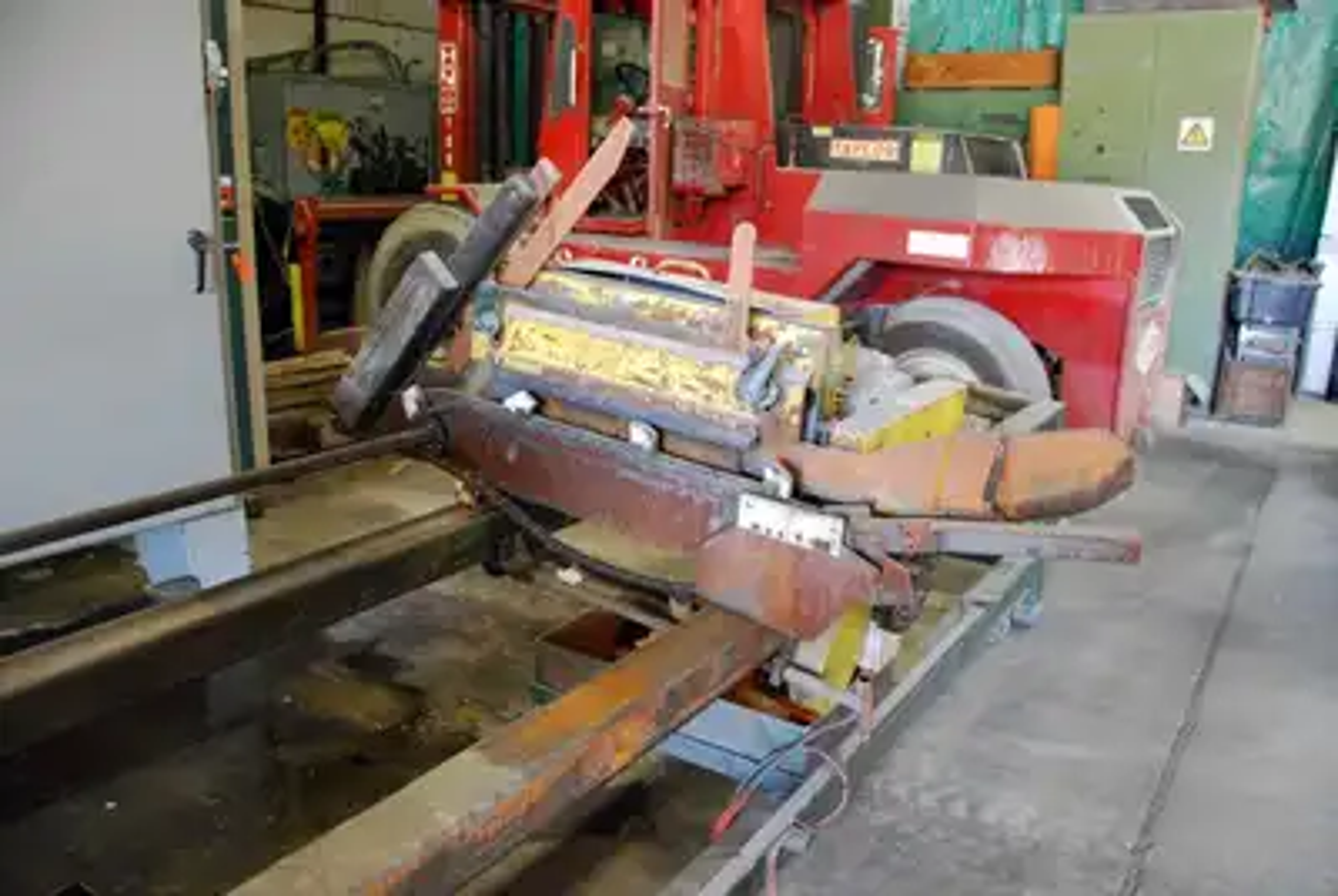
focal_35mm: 27
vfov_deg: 48.1
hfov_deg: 67.3
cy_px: 448
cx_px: 669
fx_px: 1005
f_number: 3.5
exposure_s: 1/30
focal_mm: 18
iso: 1400
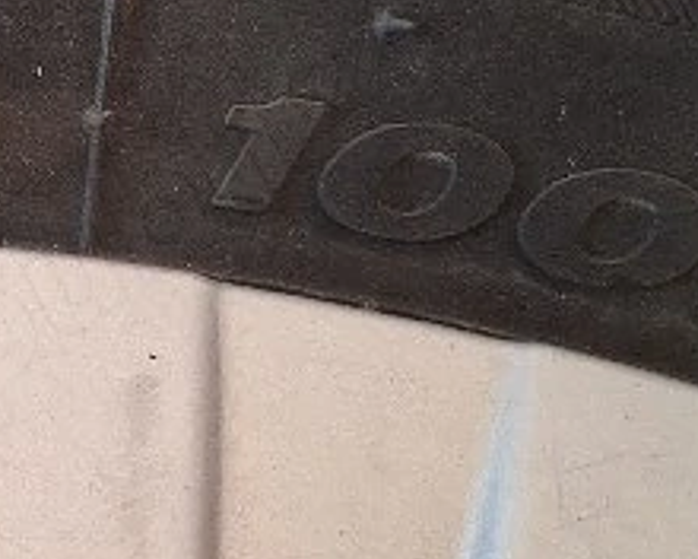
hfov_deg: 17.1
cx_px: -336
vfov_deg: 15.1
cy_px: 162
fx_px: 2107
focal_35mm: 102
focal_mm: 5.54
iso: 320
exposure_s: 1/24
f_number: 1.8
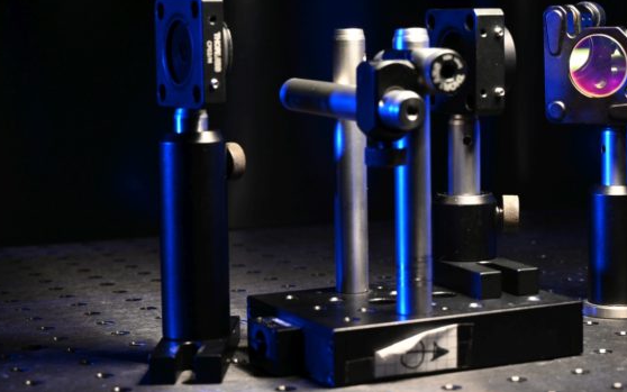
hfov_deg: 23.7
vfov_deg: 15.0
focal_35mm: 87
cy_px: 139
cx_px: 399
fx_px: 1487
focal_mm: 62
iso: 320
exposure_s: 1/13
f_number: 10
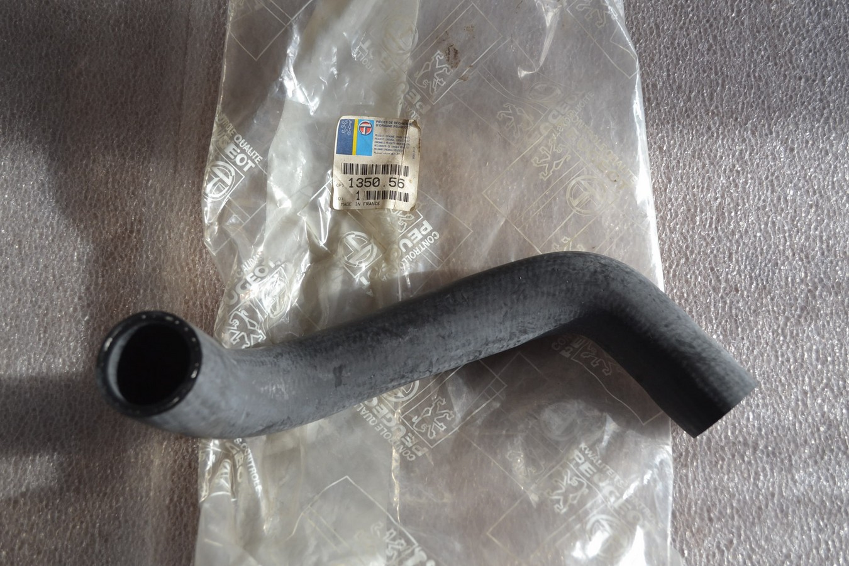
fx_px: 920
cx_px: 424
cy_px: 283
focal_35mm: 39
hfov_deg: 49.6
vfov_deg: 34.2
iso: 400
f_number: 5
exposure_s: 1/100
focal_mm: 26
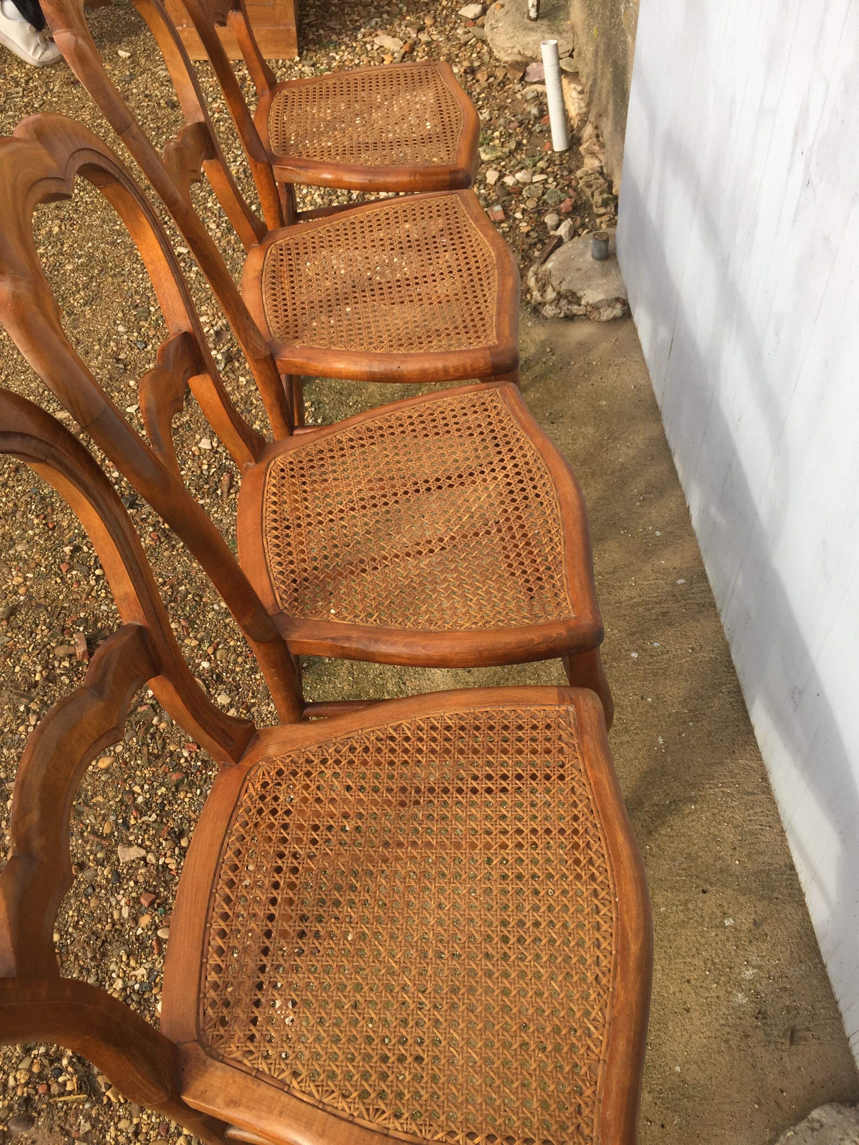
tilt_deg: -48.4
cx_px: 430
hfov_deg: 48.2
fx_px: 960
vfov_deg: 61.7
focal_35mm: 29
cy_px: 572
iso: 32
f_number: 2.2
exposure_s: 1/694
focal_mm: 4.15
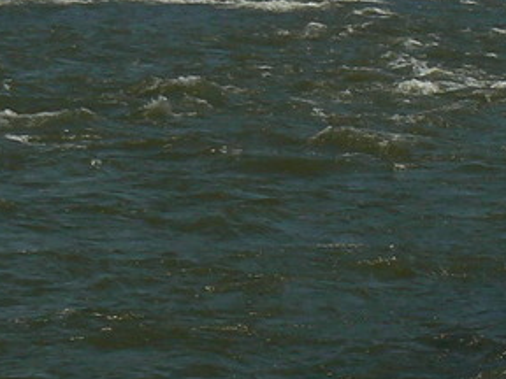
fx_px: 1988
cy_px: 233
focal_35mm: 136
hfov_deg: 14.3
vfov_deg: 10.9
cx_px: 481
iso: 80
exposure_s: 1/400
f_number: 8
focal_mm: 6
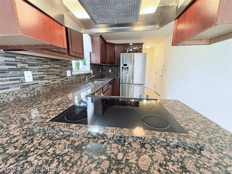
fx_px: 94
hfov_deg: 102.1
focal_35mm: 14
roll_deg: -0.1
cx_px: 116
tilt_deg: -10.3
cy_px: 87
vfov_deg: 85.7
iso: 500
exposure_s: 1/60
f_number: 2.2
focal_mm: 2.22
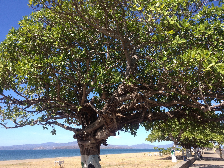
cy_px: 84
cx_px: 112
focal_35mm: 35
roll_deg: +0.6
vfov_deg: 40.7
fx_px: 226
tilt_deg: +14.4
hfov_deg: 52.6
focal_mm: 4.28
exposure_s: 1/876
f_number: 2.4
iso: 50
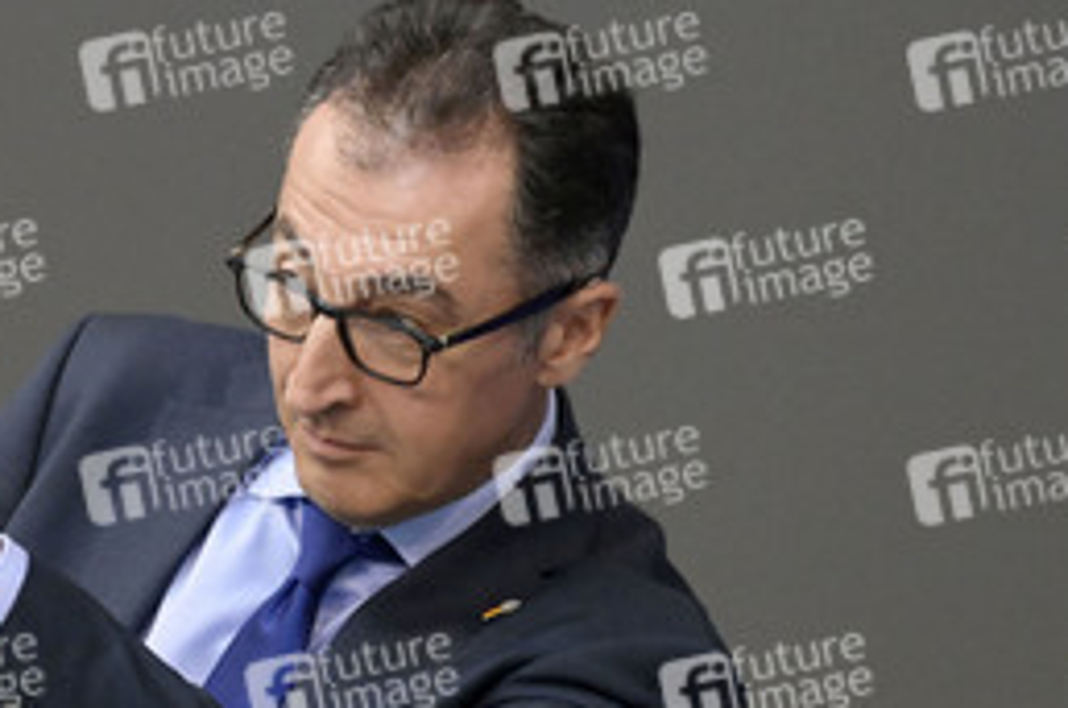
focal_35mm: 613
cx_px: 242
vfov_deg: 2.2
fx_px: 18152
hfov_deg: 3.4
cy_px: 580
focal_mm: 350
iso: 8000
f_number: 5.6
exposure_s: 1/400
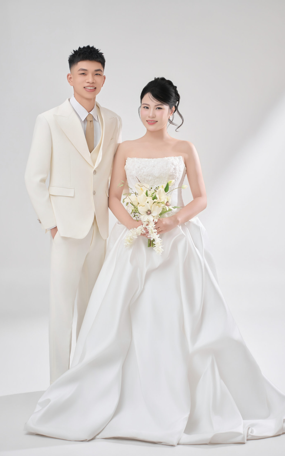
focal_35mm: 87
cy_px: 228
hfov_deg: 15.0
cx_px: 143
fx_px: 1081
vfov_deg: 23.8
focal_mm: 85
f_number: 2.8
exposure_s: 1/160
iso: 640
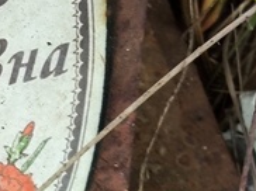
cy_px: 11
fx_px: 1625
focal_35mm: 220
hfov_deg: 8.6
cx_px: -213
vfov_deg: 6.7
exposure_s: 1/120
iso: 64
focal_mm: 4.71
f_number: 1.7
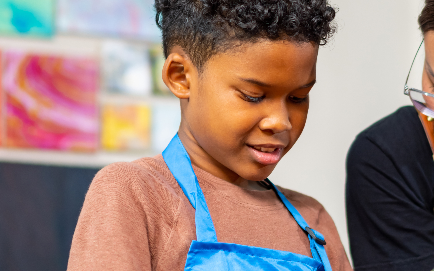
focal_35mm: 157
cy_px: 139
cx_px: 239
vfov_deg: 8.4
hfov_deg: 13.3
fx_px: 1857
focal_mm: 55
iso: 200
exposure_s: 1/250
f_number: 1.8
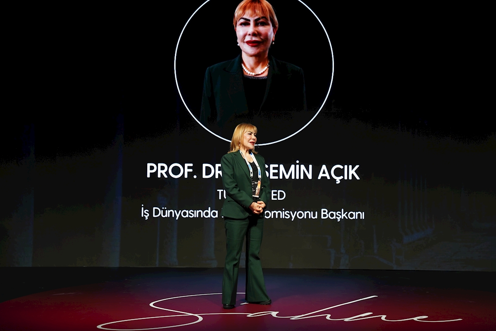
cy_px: 166
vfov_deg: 24.7
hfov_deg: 36.4
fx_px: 754
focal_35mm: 55
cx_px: 248
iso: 640
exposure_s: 1/160
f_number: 2.8
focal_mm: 54.7
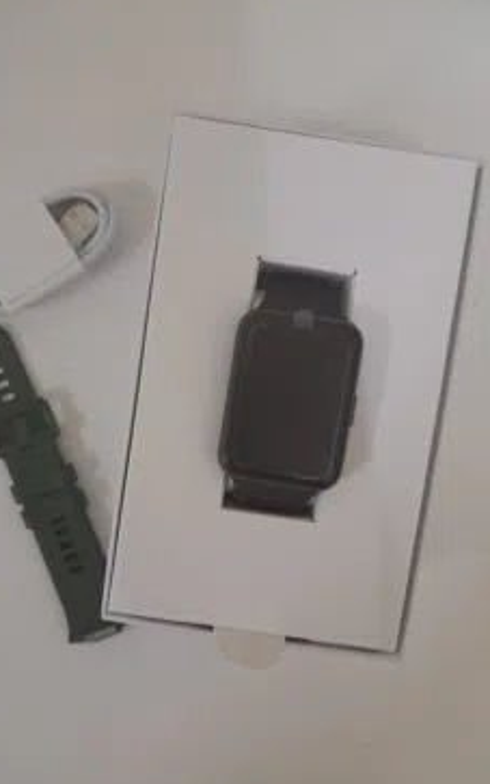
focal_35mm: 28
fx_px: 598
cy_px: 410
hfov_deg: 44.3
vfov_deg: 66.4
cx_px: 194
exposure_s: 1/50
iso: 400
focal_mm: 5.23
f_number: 1.8
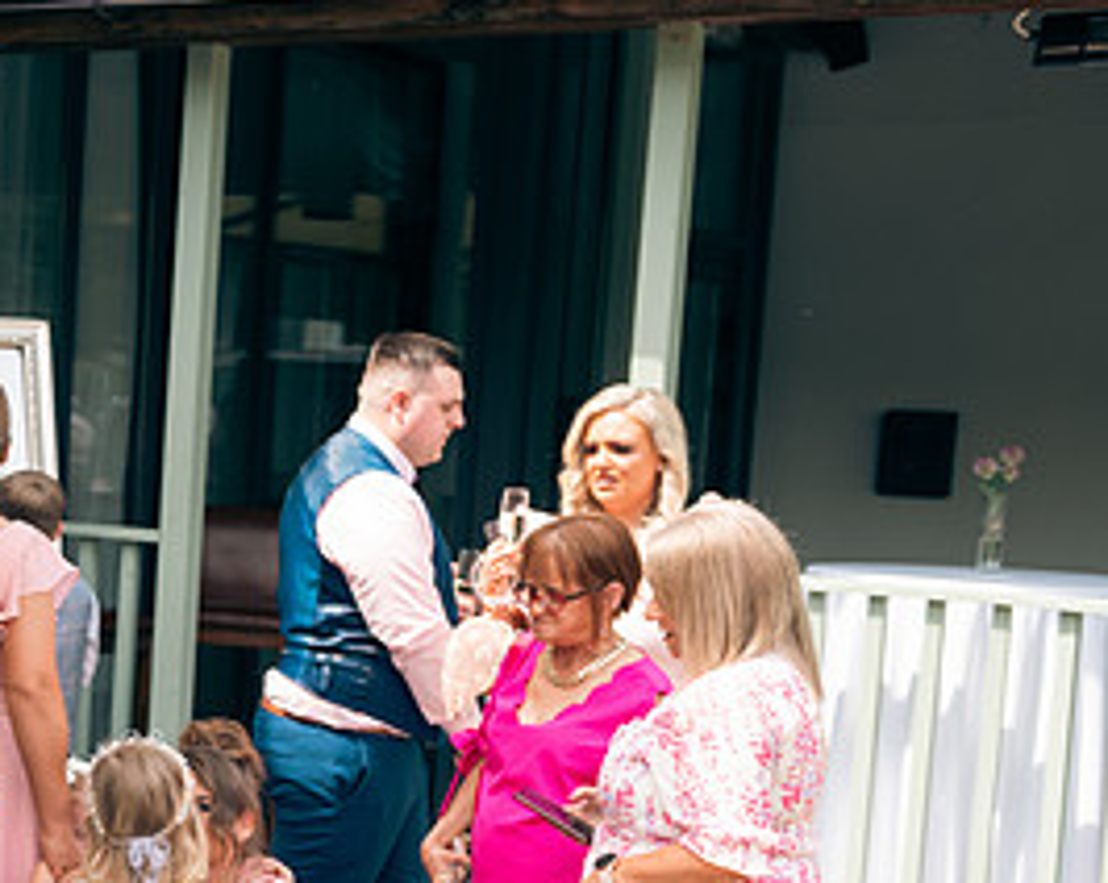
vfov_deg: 18.5
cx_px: -79
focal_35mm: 82
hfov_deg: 22.2
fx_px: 2685
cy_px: 735
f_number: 5
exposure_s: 1/200
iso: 100
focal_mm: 40
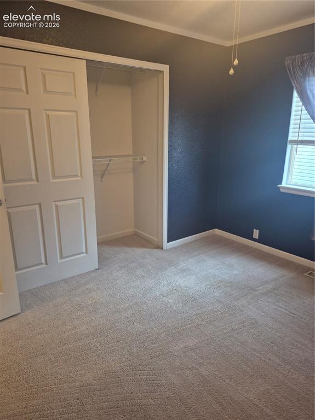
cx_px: 158
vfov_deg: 74.0
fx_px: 279
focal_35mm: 23
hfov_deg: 58.8
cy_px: 210
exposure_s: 1/60
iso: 500
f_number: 1.8
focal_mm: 5.4
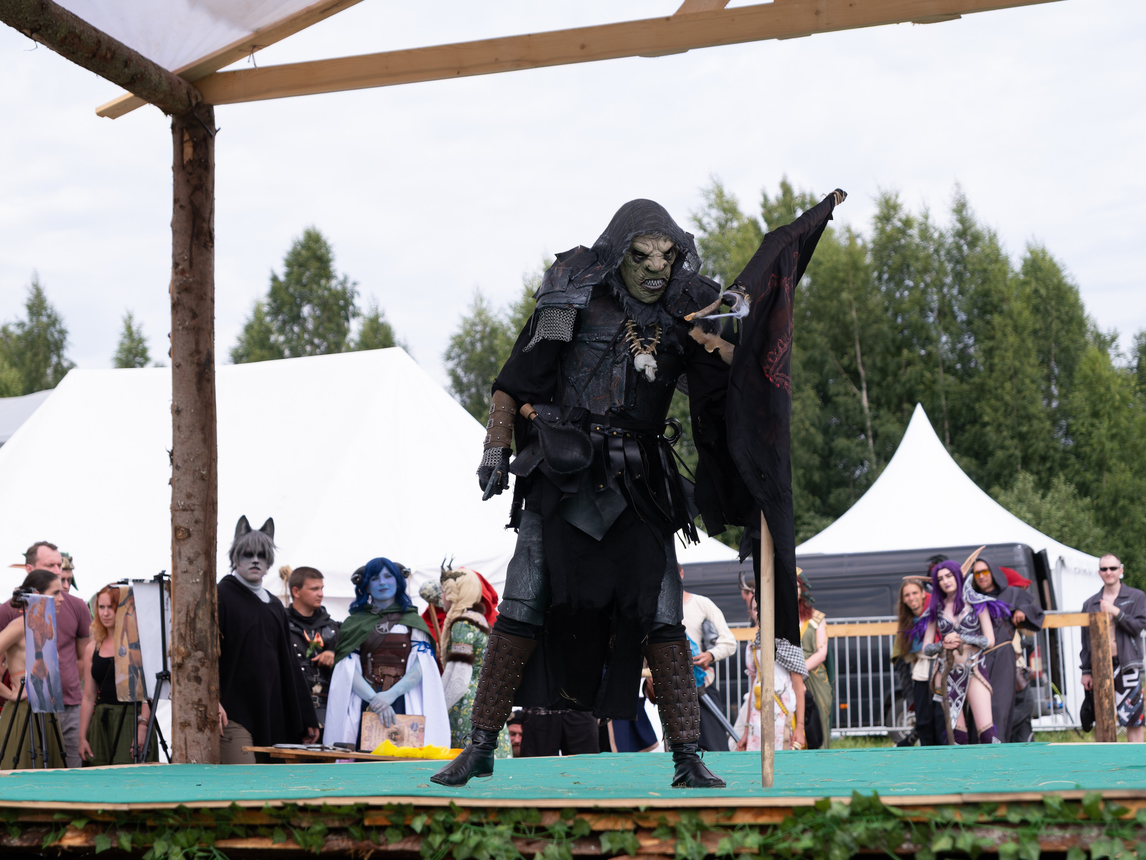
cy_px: 431
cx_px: 541
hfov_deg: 26.3
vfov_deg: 19.9
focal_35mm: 74
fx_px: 2450
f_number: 3.2
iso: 160
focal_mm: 45.5
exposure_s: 1/1000
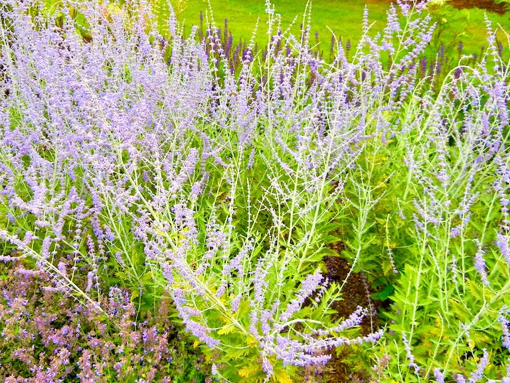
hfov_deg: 46.5
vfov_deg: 36.0
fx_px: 589
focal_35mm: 40
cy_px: 184
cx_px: 204
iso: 160
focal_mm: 5.4
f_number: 3.5
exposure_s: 1/276
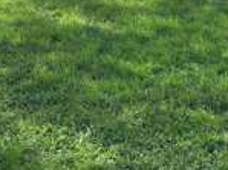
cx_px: 153
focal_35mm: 84
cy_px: -52
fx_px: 552
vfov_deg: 16.5
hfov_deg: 23.2
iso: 50
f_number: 1.5
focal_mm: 5.7
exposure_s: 1/1431
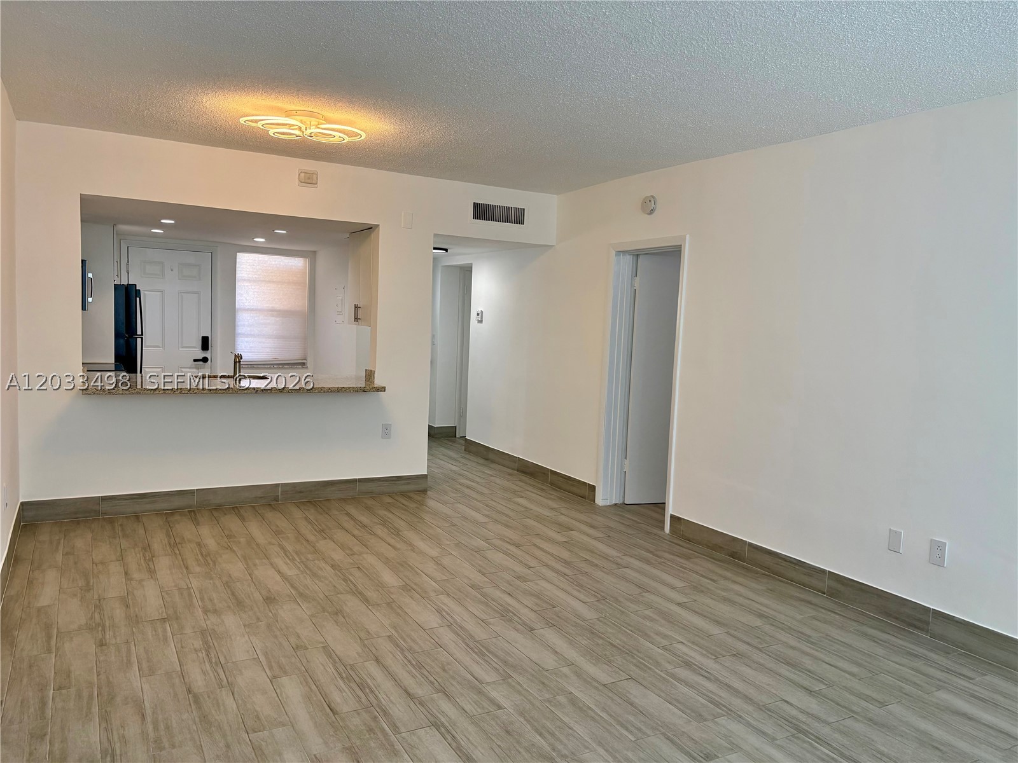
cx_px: 509
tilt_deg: -4.7
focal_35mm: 26
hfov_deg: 67.3
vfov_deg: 53.1
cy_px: 382
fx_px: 765
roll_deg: -3.1
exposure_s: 1/204
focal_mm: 5.96
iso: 125
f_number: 1.6
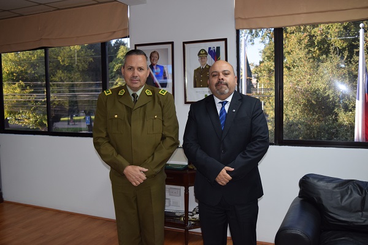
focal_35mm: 34
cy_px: 122
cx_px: 184
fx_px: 353
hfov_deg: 55.1
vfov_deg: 38.4
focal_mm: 23
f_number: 4.5
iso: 800
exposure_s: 1/80
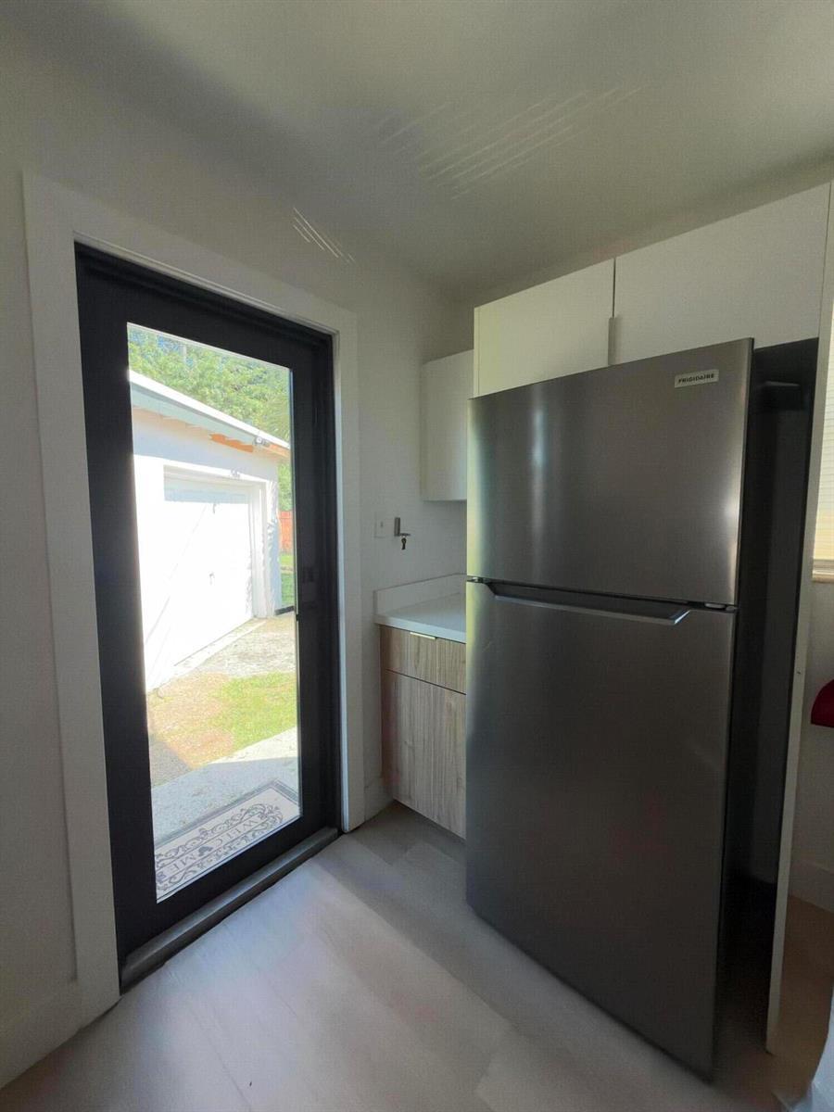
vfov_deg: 102.1
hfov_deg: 85.7
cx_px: 417
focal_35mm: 14
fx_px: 450
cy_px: 556
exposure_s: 1/502
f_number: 2.2
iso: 64
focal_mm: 2.22
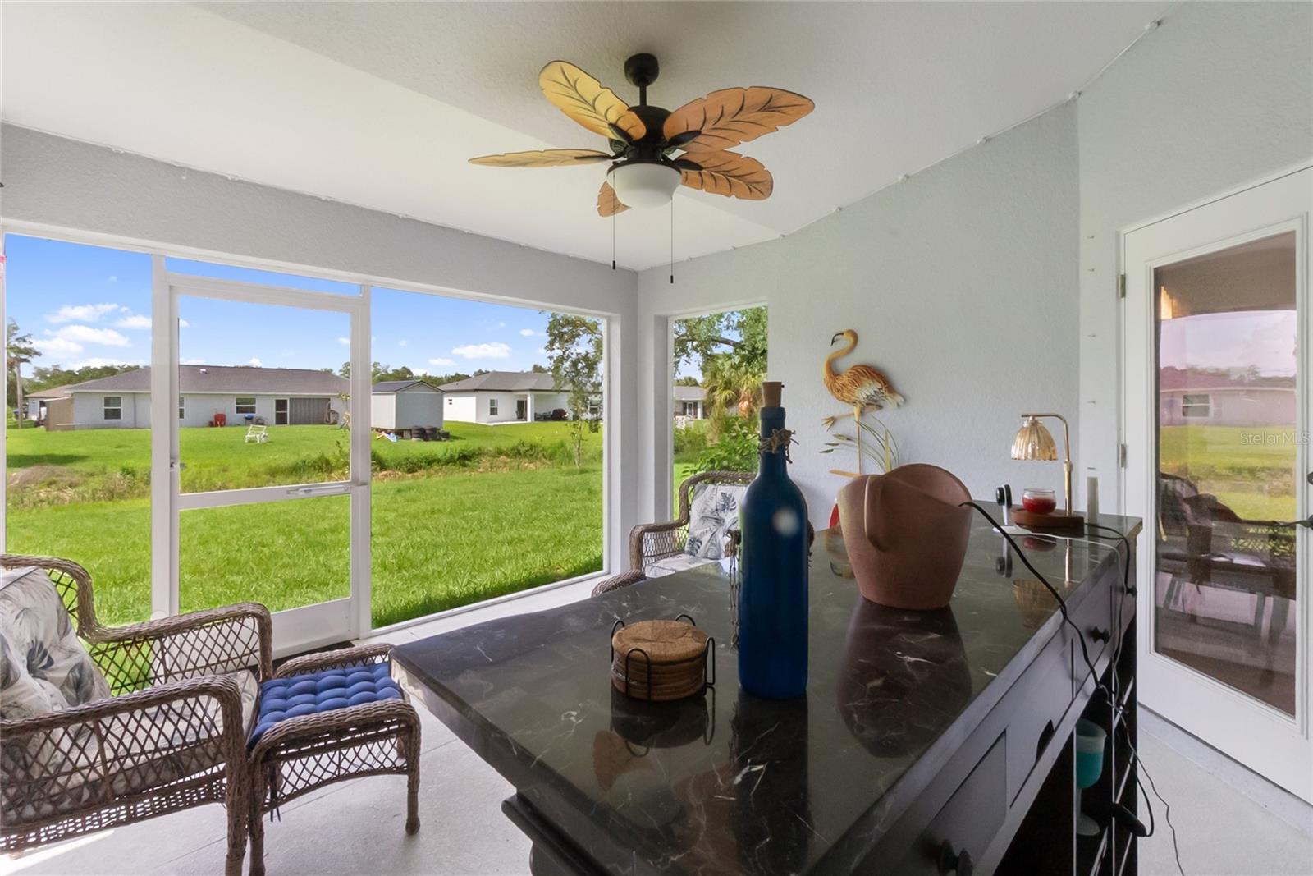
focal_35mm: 15
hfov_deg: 100.4
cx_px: 656
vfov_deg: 77.3
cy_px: 438
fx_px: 547
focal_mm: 10
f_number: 19
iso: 1000
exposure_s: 1/30
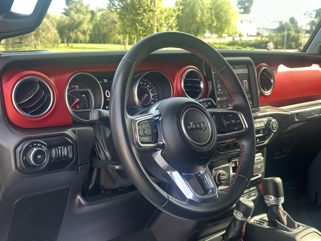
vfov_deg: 30.3
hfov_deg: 39.7
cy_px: 120
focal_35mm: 48
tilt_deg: -10.3
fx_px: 445
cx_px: 160
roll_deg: -0.2
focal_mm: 6.86
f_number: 1.78
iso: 64
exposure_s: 1/121
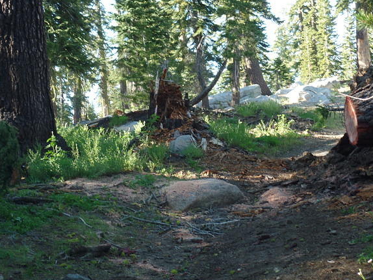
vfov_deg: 17.0
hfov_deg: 22.5
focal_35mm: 87
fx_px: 937
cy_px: 144
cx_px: 182
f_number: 3.8
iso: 100
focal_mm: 13.9
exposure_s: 1/45
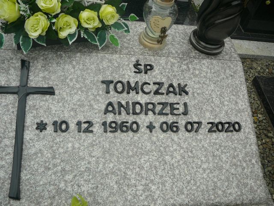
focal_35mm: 35
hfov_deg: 52.6
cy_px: 103
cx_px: 137
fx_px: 277
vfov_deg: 40.7
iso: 80
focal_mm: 5.2
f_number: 2.8
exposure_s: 1/200
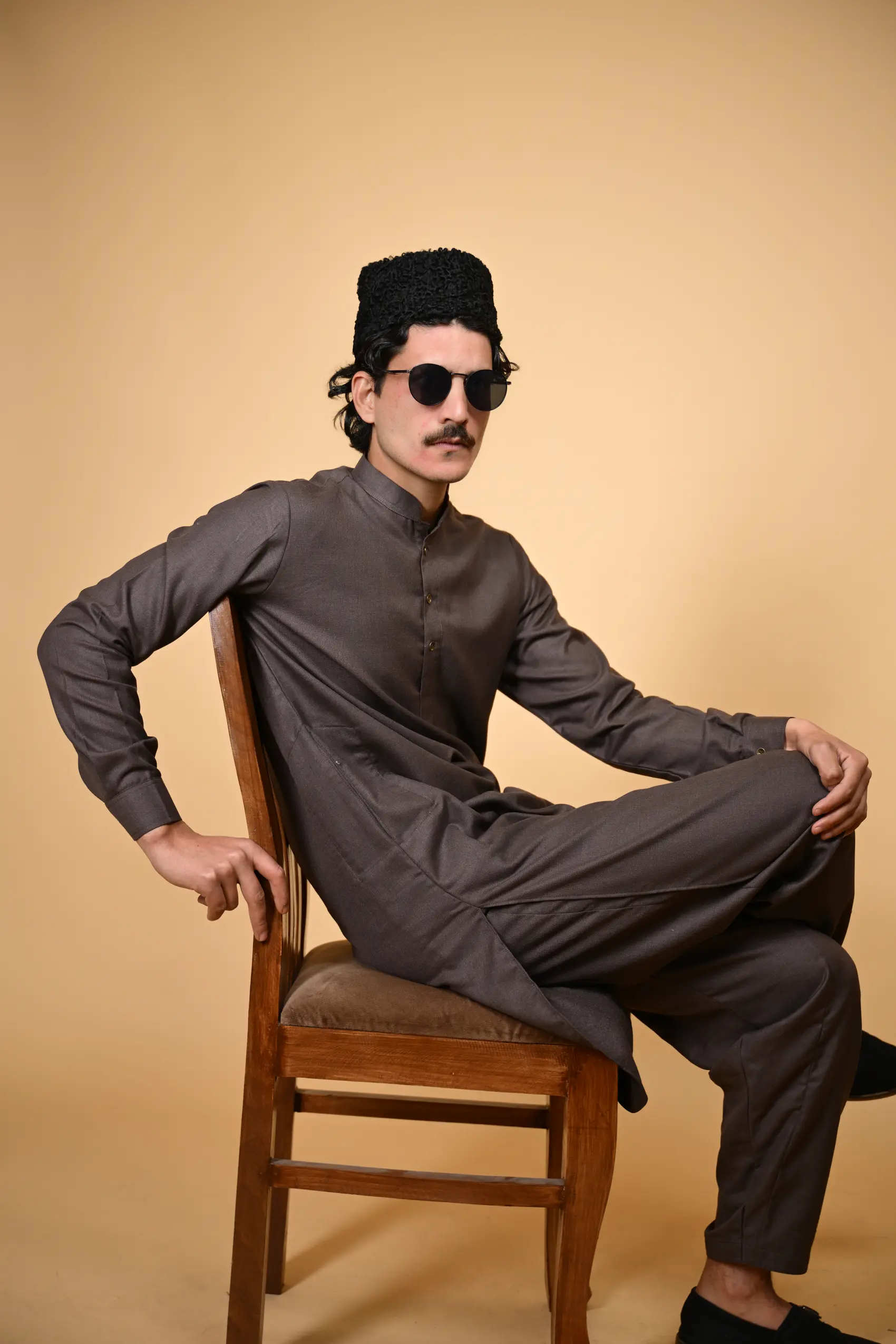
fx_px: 1829
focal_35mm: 49
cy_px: 672
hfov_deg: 27.5
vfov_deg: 40.3
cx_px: 448
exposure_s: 1/200
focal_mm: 49
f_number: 2.8
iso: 100
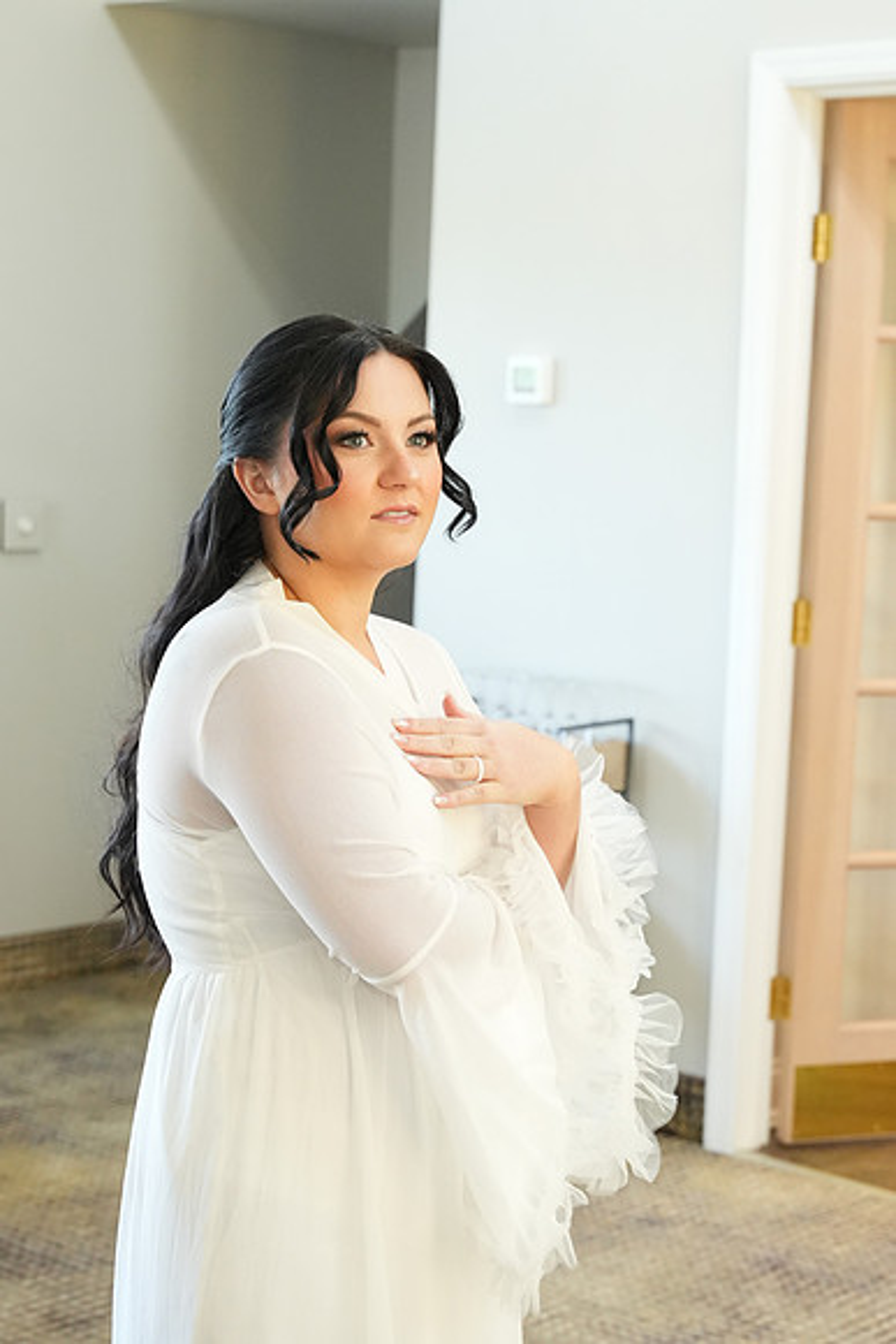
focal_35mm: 65
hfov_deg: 20.9
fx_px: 2425
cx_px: 448
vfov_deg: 31.0
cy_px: 672
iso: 4000
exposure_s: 1/200
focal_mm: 43.9
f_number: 4
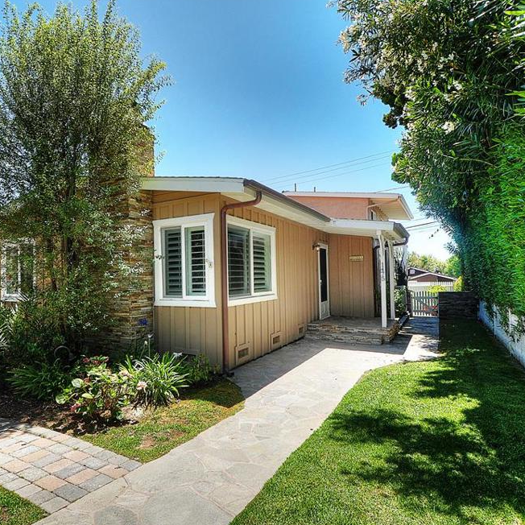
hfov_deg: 74.3
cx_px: 221
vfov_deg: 74.8
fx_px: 343
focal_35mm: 20
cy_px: 262
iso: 200
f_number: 9
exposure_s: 1/200
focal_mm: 10
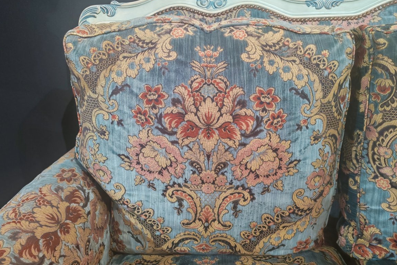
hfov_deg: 63.6
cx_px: 203
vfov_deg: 44.9
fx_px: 320
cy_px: 118
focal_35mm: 29
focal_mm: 6.12
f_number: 1.9
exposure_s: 1/50
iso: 1600
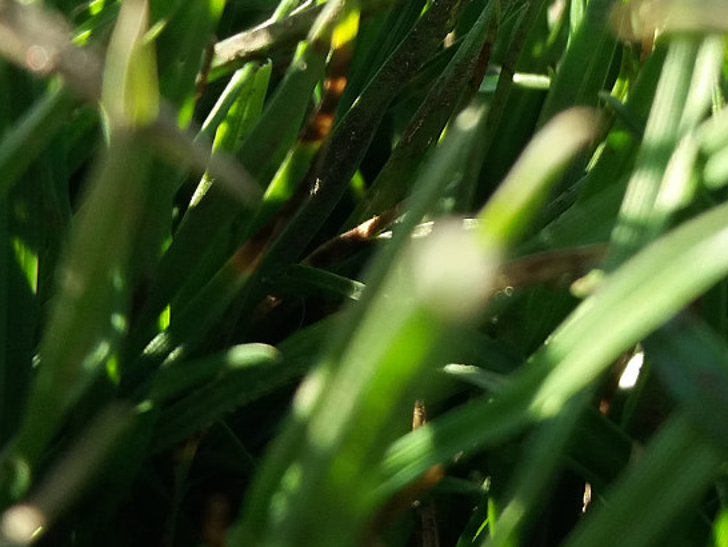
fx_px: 1725
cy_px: 95
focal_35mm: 82
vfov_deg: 17.8
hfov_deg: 23.7
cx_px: 489
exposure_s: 1/322
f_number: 1.9
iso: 64
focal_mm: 3.7
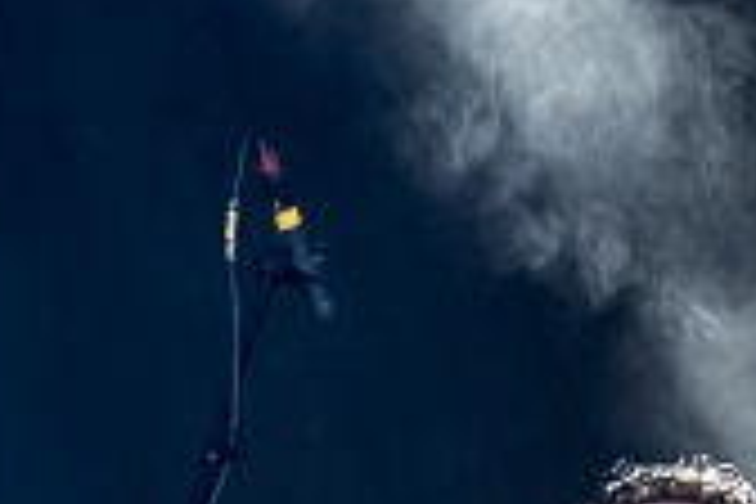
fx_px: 18187
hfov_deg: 2.4
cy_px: 774
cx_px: 832
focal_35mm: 866
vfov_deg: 1.6
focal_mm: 135
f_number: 2.8
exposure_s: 1/100
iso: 100
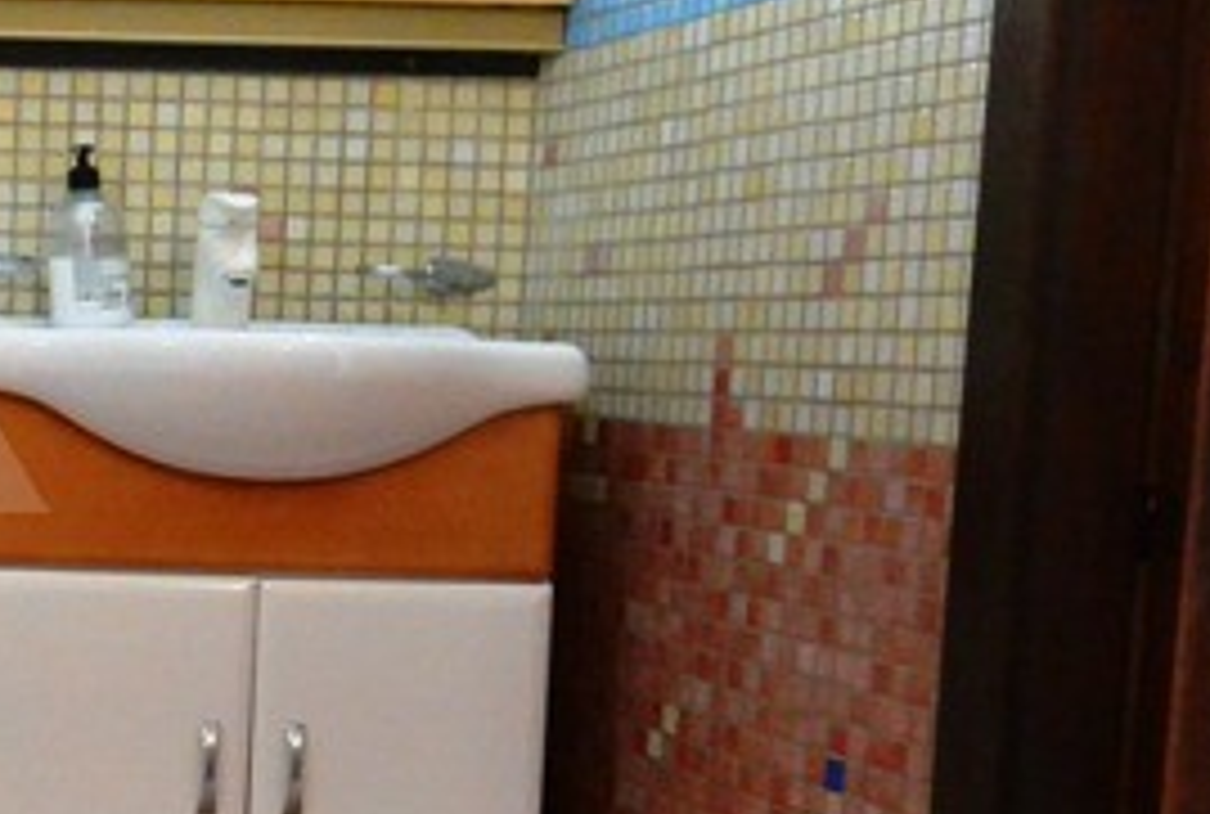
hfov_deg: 26.6
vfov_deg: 19.7
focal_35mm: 69
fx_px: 2326
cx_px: -162
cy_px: 598
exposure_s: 1/60
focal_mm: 11
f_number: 3.5
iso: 3200
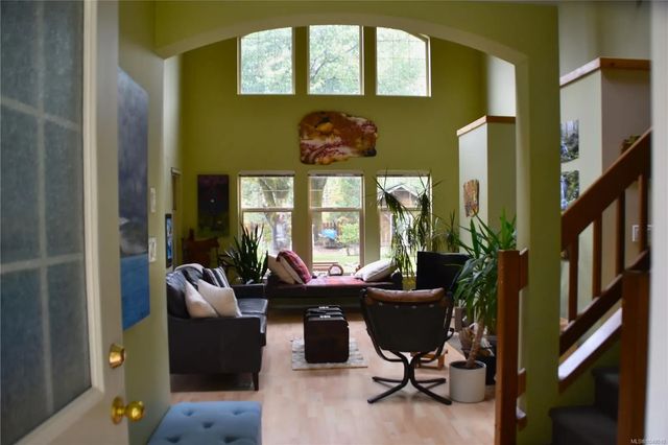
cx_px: 334
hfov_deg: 46.4
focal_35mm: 42
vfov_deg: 31.9
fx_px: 779
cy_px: 222
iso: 400
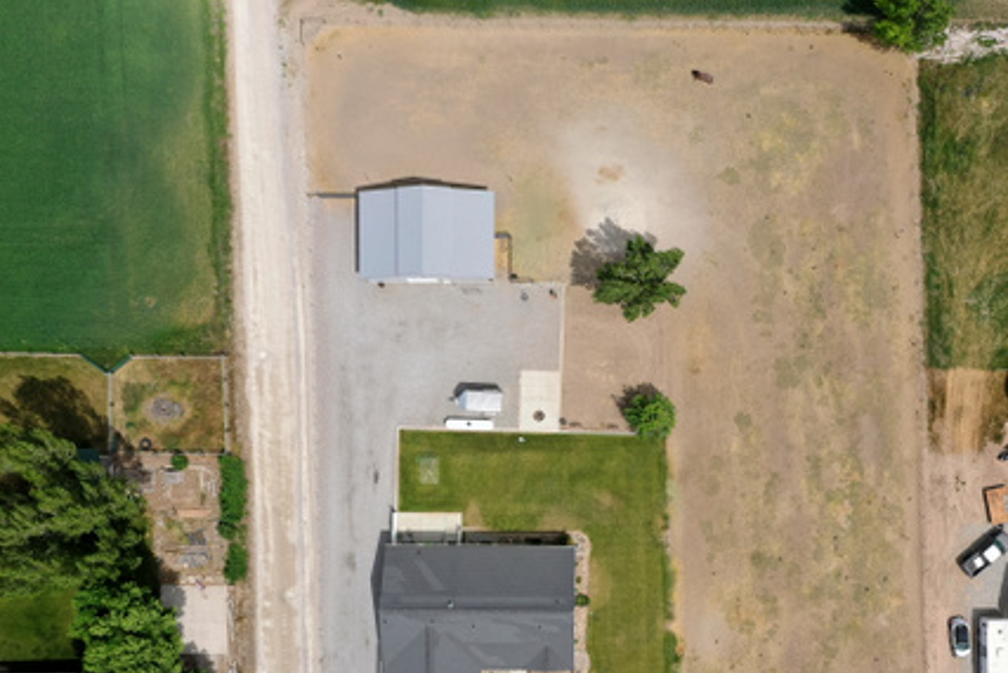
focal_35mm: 42
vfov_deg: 31.7
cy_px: 447
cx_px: 630
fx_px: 1176
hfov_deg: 46.0
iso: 100
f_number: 6.3
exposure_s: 1/640
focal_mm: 10.26
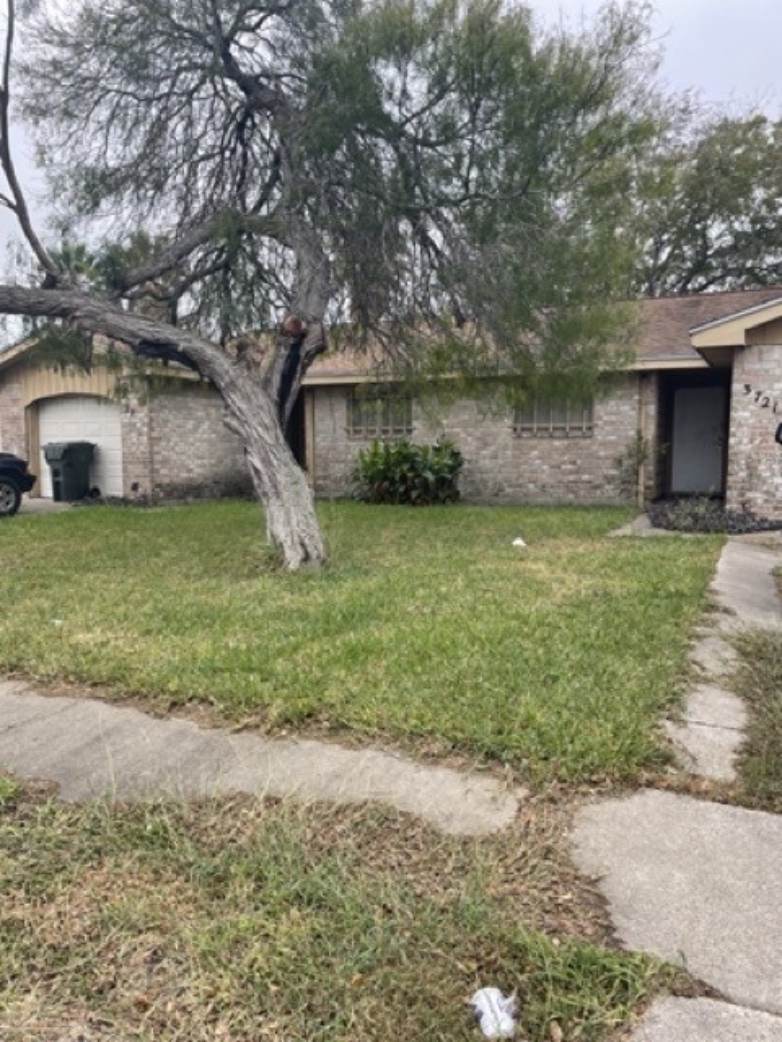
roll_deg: +0.4
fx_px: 783
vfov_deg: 67.3
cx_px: 391
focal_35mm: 26
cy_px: 521
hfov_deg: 53.1
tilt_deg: -5.8
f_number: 1.6
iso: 32
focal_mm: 4.2
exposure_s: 1/725
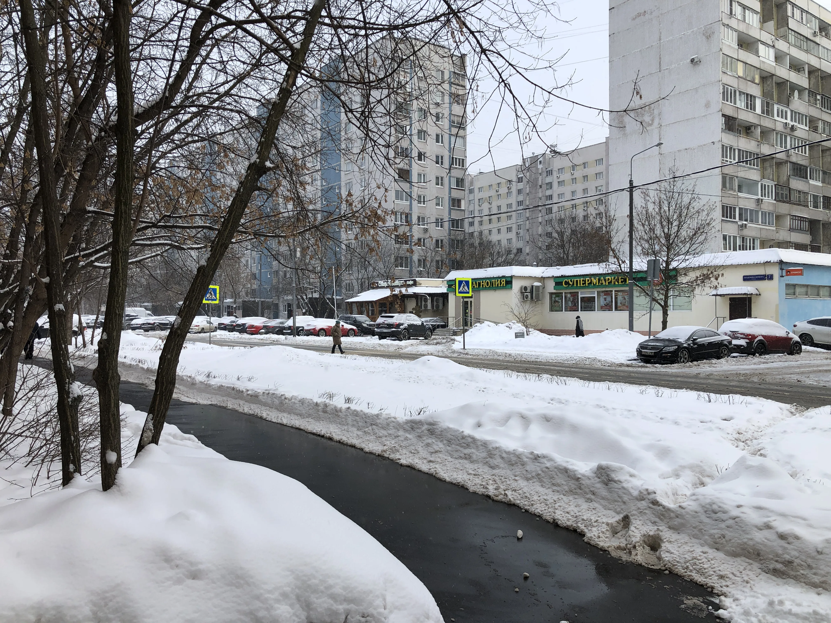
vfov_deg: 49.7
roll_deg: -0.8
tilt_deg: +0.1
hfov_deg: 63.4
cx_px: 416
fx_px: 672
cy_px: 312
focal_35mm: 28
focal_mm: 3.99
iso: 20
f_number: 1.8
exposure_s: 1/407
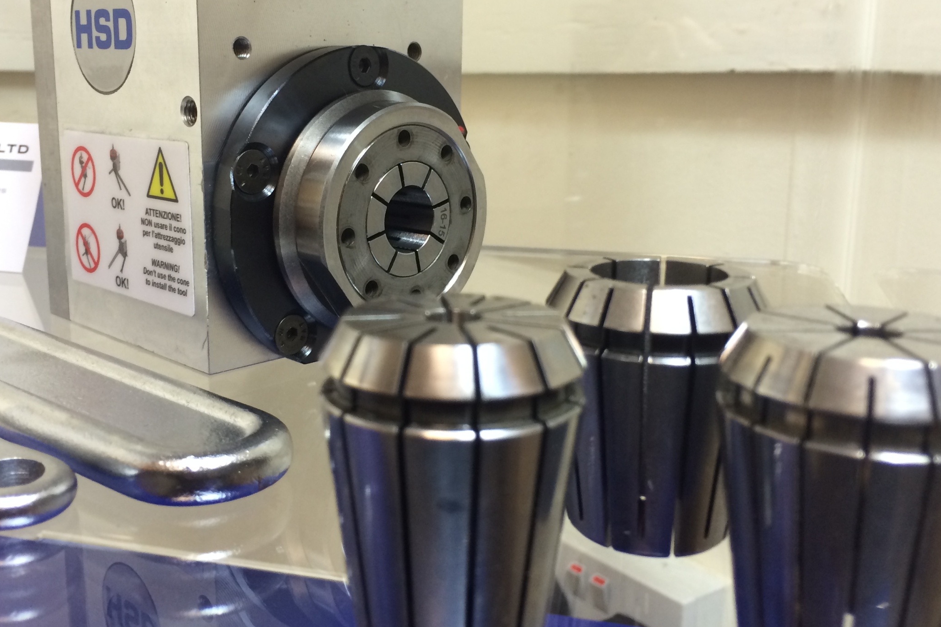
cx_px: 421
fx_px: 1019
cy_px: 269
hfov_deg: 49.5
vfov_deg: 34.1
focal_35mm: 39
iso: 125
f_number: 2.2
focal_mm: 4.12
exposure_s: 1/33
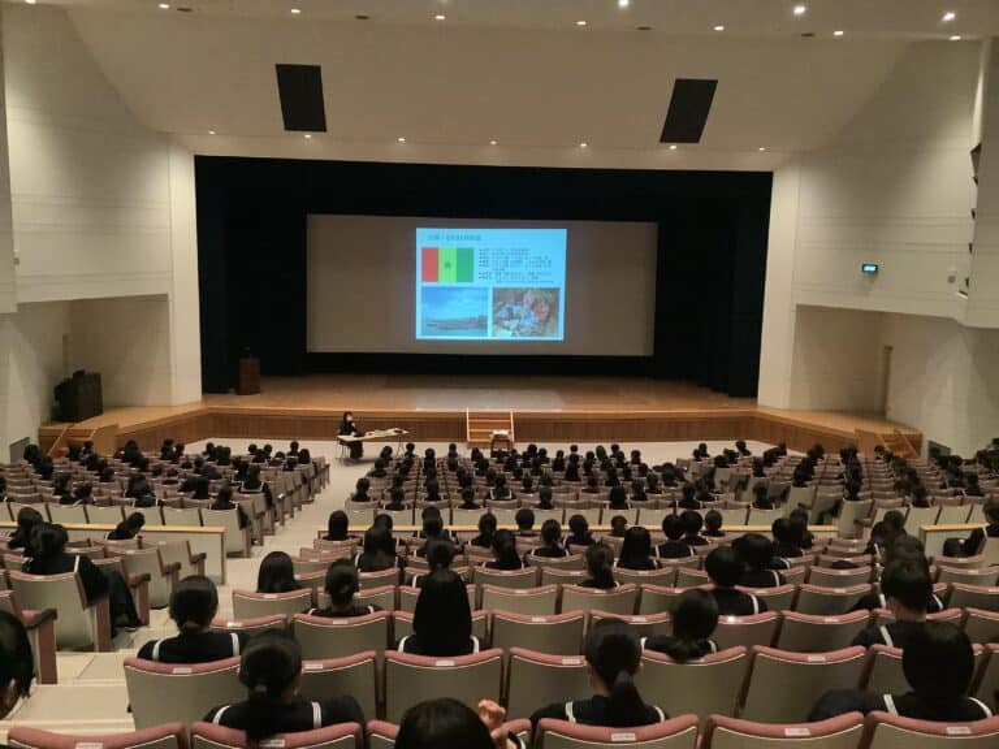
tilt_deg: -9.2
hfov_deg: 58.4
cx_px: 500
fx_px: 895
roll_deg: -1.7
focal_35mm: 31
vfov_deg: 45.4
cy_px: 374
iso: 640
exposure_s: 1/17
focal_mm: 3.3
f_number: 2.4
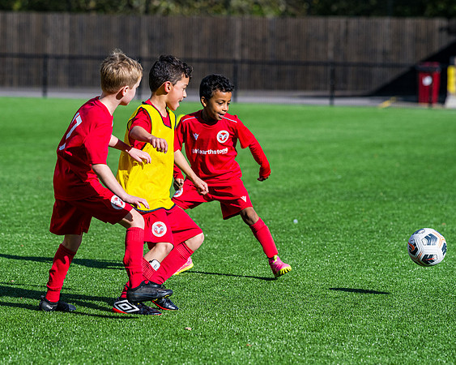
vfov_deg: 7.5
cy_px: 166
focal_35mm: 207
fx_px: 2794
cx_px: 172
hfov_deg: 9.3
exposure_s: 1/5000
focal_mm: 135
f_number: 4
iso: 400
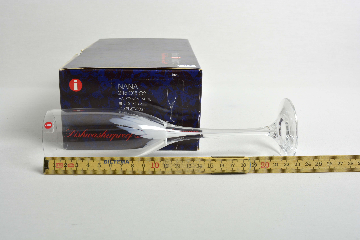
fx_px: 420
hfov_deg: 46.4
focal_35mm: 42
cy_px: 120
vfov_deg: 31.9
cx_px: 180
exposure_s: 1/6
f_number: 11
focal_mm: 28
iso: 400
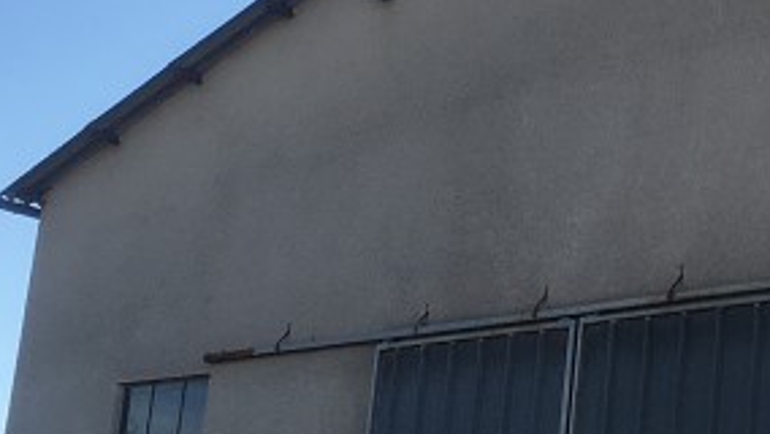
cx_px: 773
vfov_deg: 13.6
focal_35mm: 89
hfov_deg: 22.9
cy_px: 309
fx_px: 1818
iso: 25
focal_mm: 4.15
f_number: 2.2
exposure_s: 1/1282
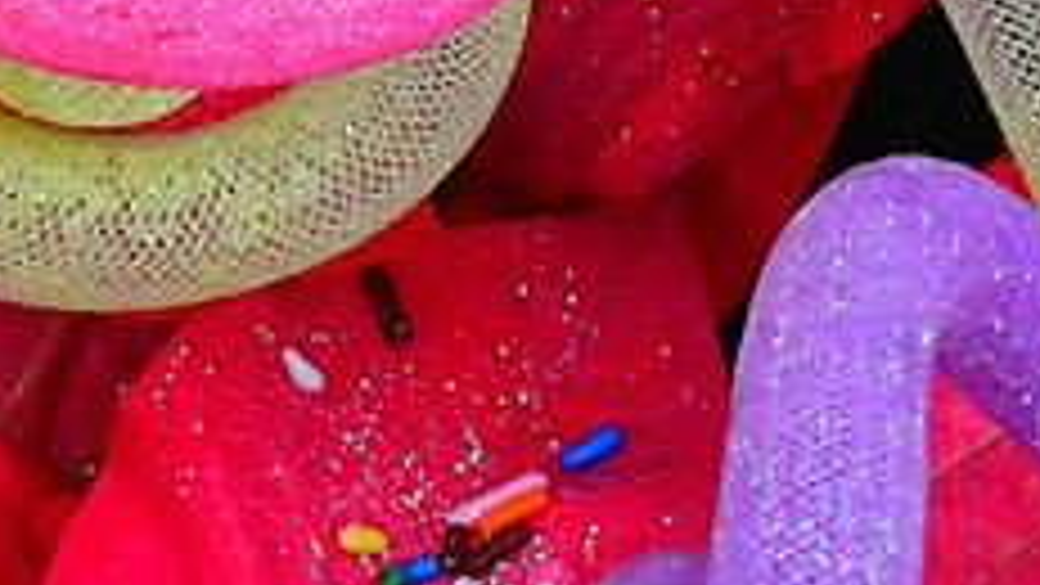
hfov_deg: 6.2
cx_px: 1526
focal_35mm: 344
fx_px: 9487
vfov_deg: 3.5
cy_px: 9
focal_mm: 46
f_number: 11
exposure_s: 1/80
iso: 1800
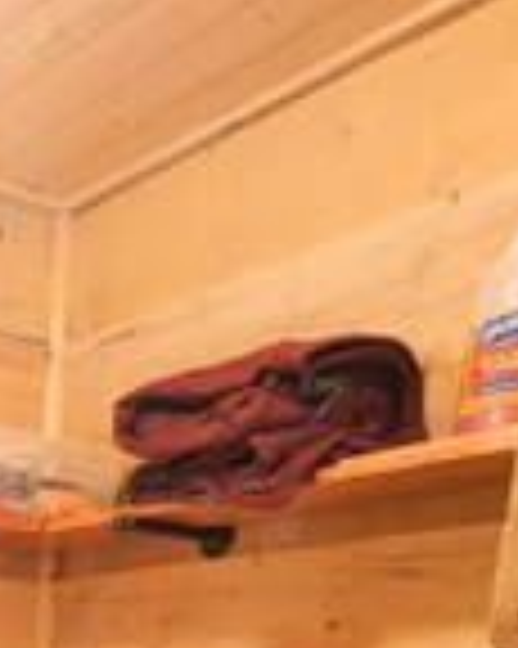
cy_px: 999
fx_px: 998
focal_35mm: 52
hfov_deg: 24.9
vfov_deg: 25.7
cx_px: -169
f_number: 2.2
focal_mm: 2.35
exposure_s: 1/24
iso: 460
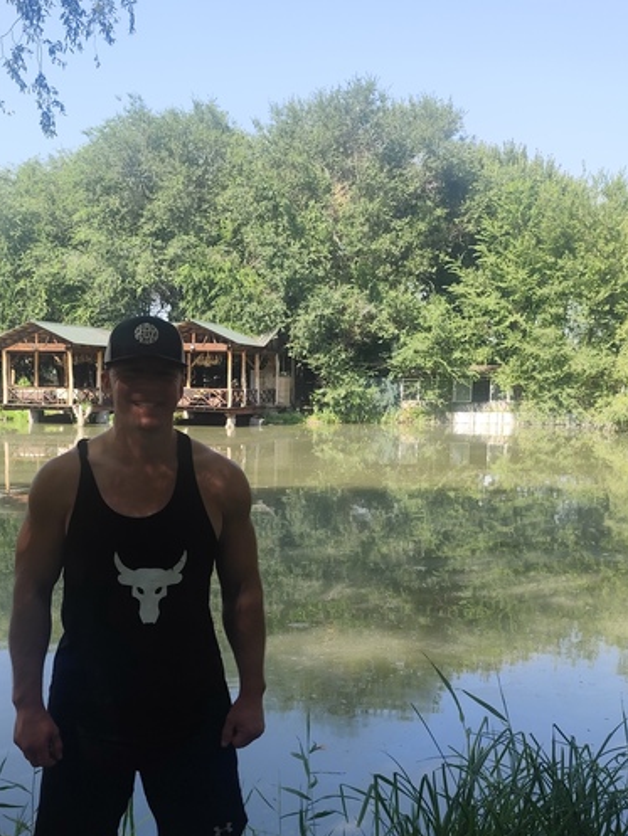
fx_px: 895
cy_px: 498
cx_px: 194
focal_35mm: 37
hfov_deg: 38.1
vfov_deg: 49.8
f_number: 1.65
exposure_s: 1/399
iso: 50
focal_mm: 6.19
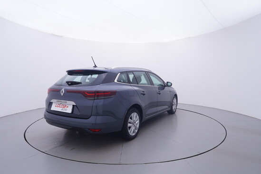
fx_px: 163
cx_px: 130
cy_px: 87
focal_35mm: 22
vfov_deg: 56.2
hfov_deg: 77.3
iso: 200
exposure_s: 1/80
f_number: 5
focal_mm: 15
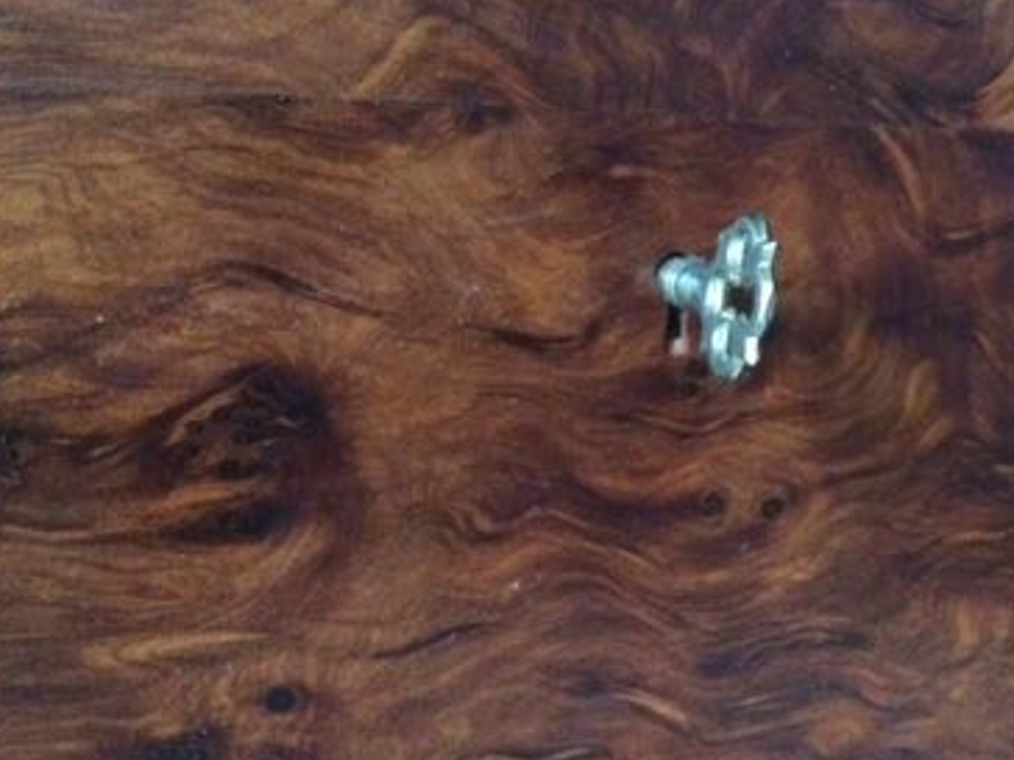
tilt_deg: -12.0
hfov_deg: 37.5
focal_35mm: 51
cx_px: 496
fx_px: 1494
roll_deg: -2.6
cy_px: 465
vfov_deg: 28.5
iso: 640
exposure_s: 1/17
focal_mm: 4.15
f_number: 2.2
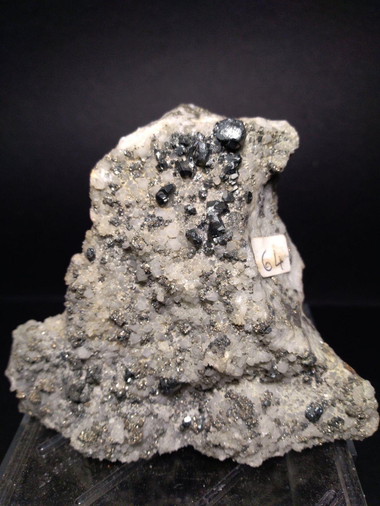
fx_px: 381
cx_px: 190
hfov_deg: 53.1
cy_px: 253
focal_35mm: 26
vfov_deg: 67.3
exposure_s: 1/60
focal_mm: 3.54
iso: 108
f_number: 2
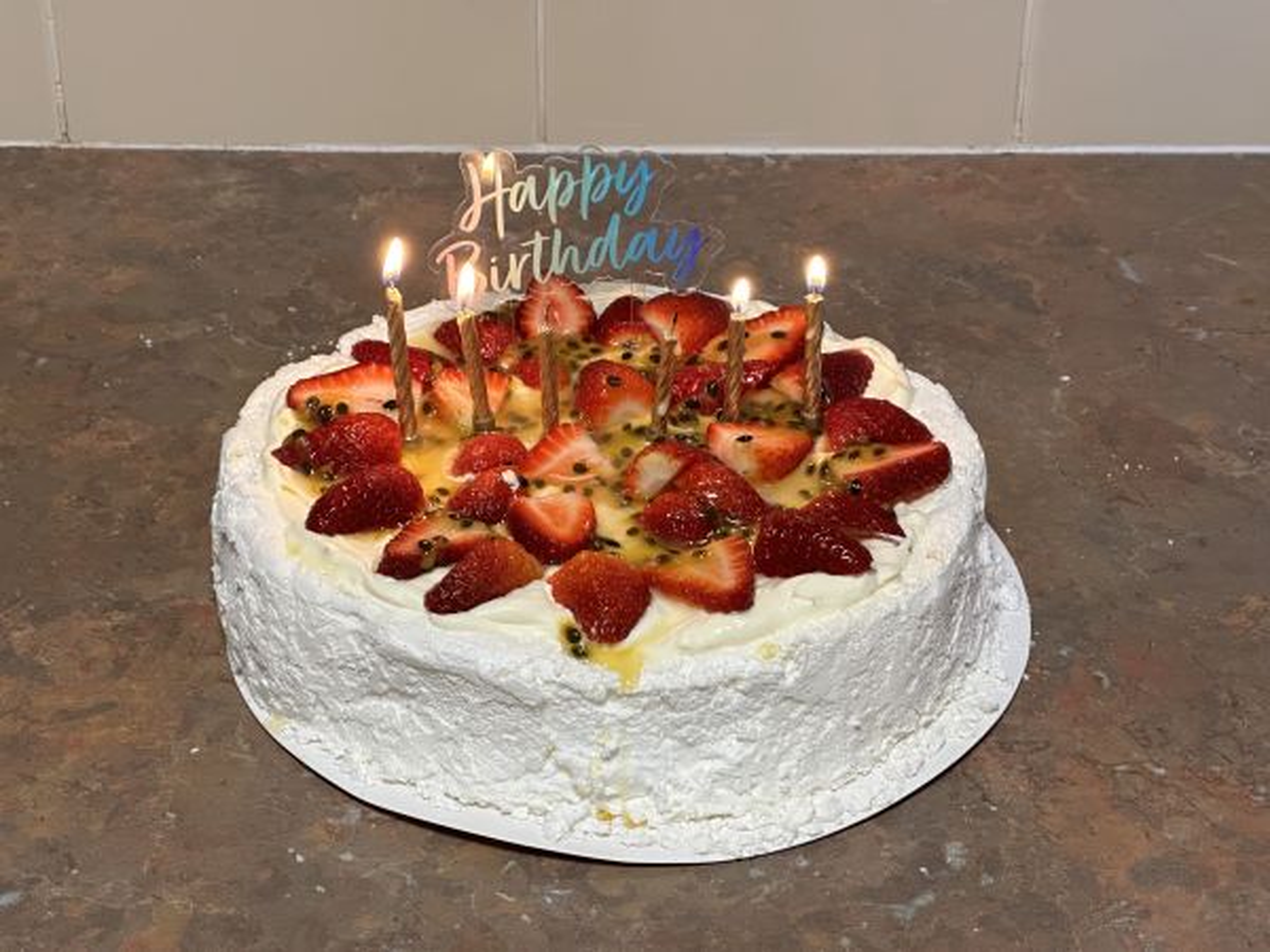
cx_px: 635
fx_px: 2825
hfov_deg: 25.3
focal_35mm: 77
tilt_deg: -33.9
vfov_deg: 19.1
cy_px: 476
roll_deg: -0.5
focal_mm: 9
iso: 320
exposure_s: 1/50
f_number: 2.8
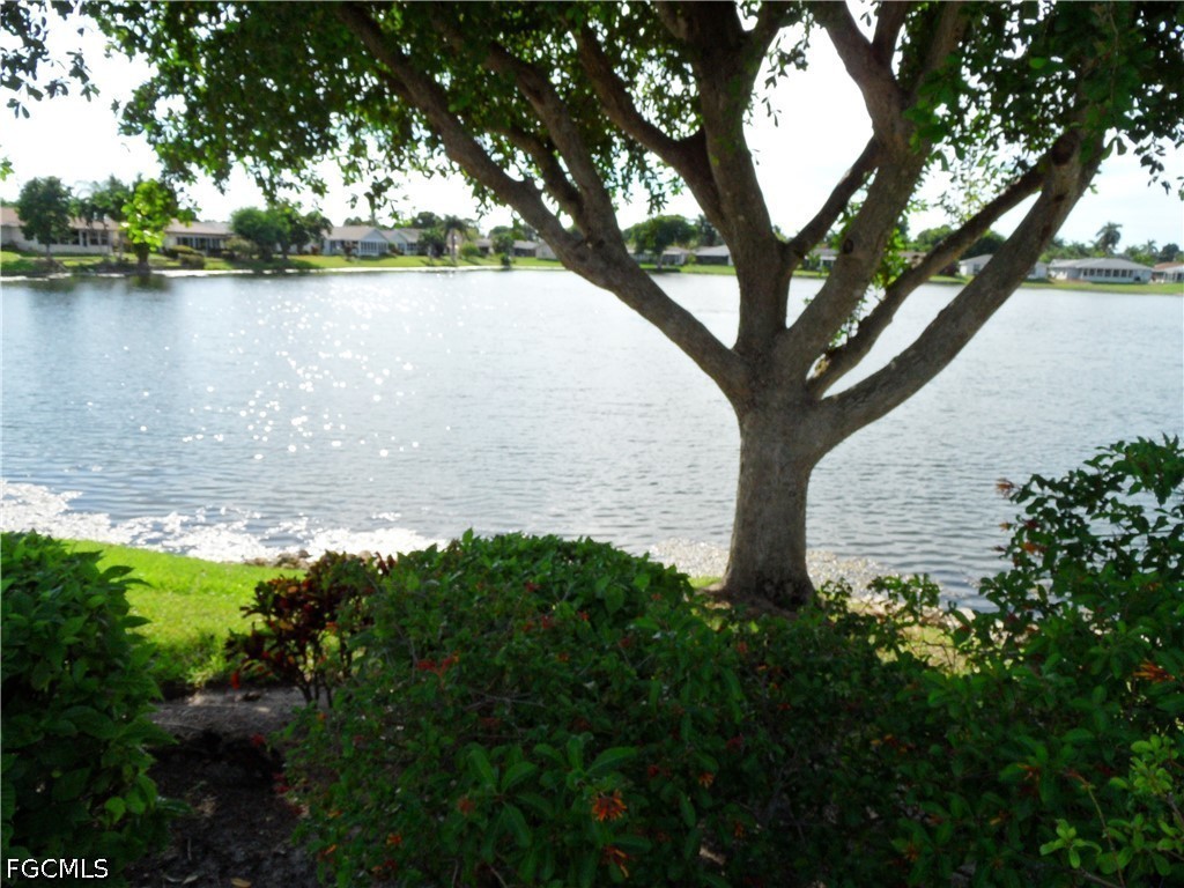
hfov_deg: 71.6
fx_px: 821
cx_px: 592
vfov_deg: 56.8
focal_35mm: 24
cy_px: 444
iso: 80
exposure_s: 1/350
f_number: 4.6
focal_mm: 3.9
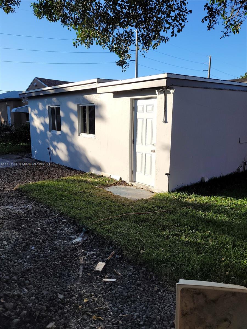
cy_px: 164
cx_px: 124
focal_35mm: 26
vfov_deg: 67.3
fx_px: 247
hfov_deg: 53.1
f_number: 1.8
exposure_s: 1/1269
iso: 40
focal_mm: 5.4
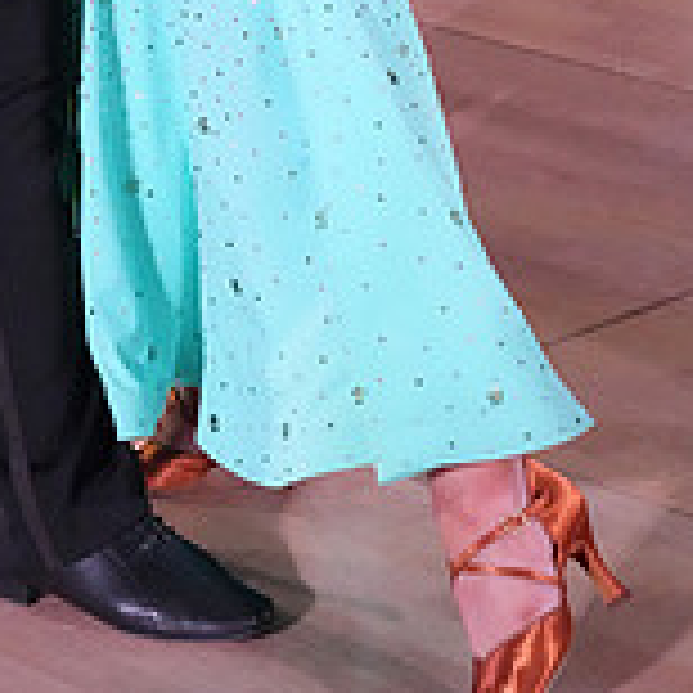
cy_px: -382
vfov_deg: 9.8
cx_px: 106
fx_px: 3918
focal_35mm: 173
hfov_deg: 10.1
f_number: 6.3
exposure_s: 1/400
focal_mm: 54
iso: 10000
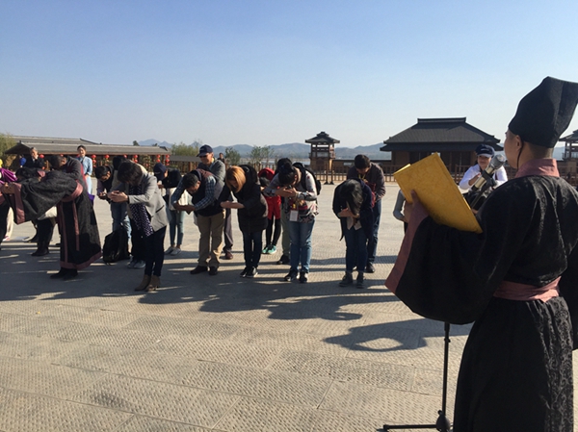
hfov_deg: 61.7
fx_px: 484
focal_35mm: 29
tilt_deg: -5.3
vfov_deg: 48.2
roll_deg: -1.3
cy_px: 216
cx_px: 289
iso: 32
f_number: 2.2
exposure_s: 1/2083
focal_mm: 4.15
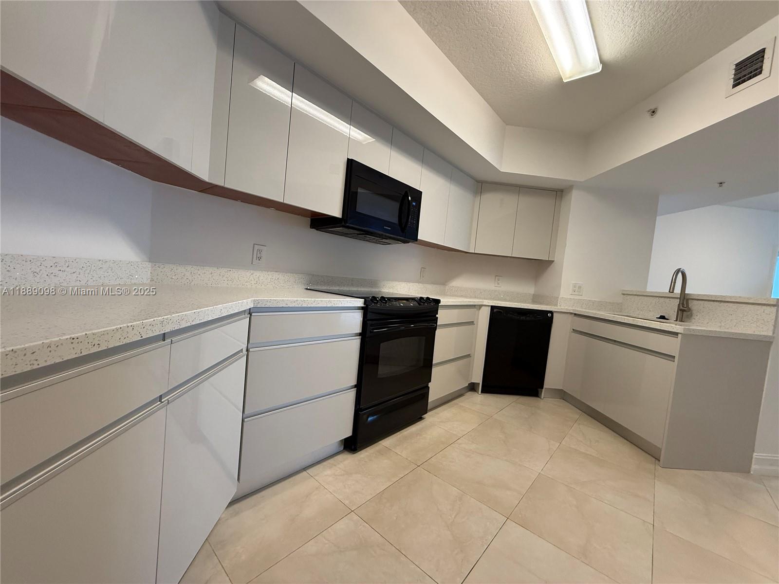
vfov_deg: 85.7
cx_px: 390
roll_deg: -5.7
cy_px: 292
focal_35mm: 14
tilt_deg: -2.5
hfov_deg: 102.1
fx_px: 315
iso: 250
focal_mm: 2.22
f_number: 2.2
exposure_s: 1/60
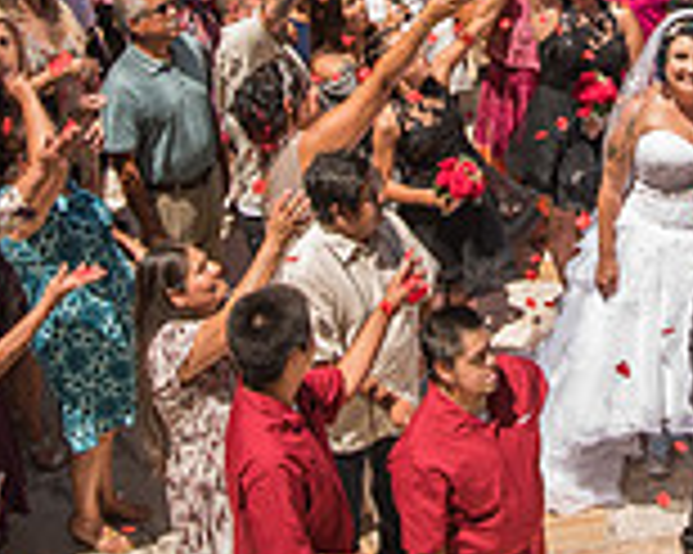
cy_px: -92
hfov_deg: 19.2
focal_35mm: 99
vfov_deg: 15.0
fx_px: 2029
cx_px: 540
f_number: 8
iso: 100
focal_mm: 28
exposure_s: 1/250
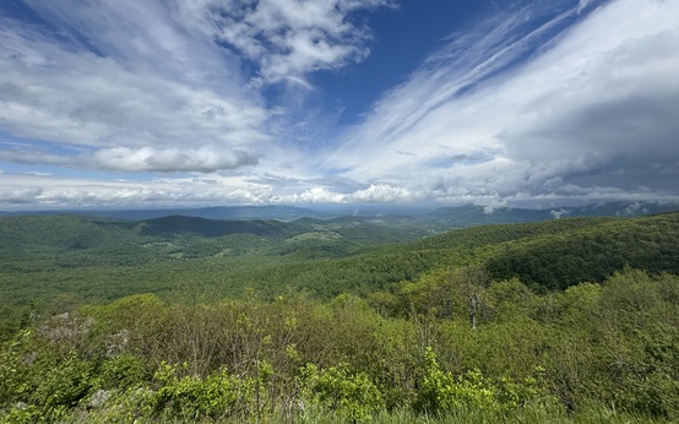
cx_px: 340
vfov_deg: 74.1
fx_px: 278
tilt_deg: +6.3
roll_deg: +0.3
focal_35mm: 15
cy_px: 173
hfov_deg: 101.5
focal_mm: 2.22
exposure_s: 1/3906
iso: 40
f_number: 2.2
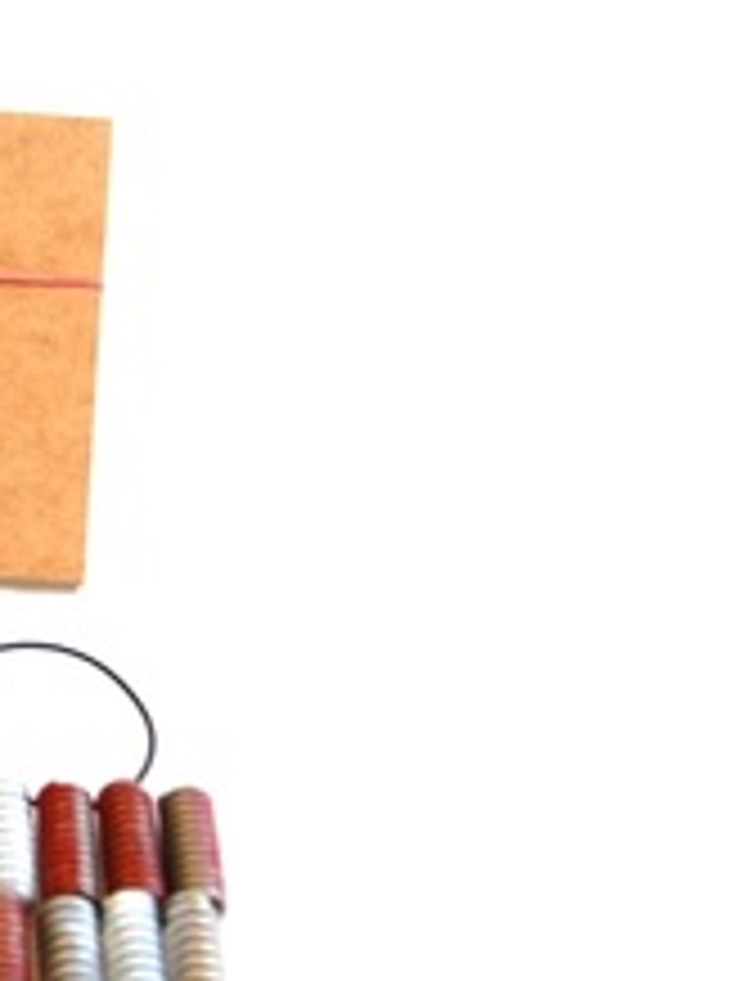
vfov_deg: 20.8
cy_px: 623
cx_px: -248
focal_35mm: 94
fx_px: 2667
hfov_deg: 15.0
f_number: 5
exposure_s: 1/100
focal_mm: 31
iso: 400
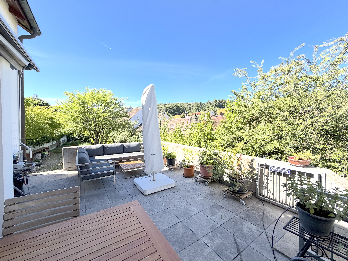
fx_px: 141
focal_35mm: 14
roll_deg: -0.3
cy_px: 130
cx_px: 174
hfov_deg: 102.1
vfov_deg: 85.7
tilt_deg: -1.5
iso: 40
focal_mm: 2.22
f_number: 2.2
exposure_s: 1/751
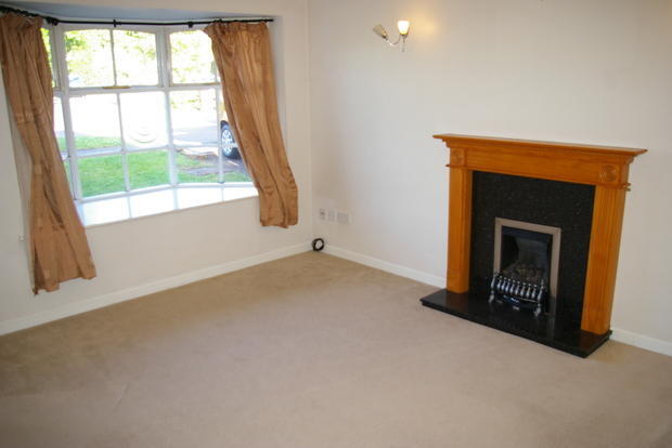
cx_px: 336
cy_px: 224
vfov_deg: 43.6
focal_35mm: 30
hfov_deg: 61.9
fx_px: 560
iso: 200
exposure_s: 1/60
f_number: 4
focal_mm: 20
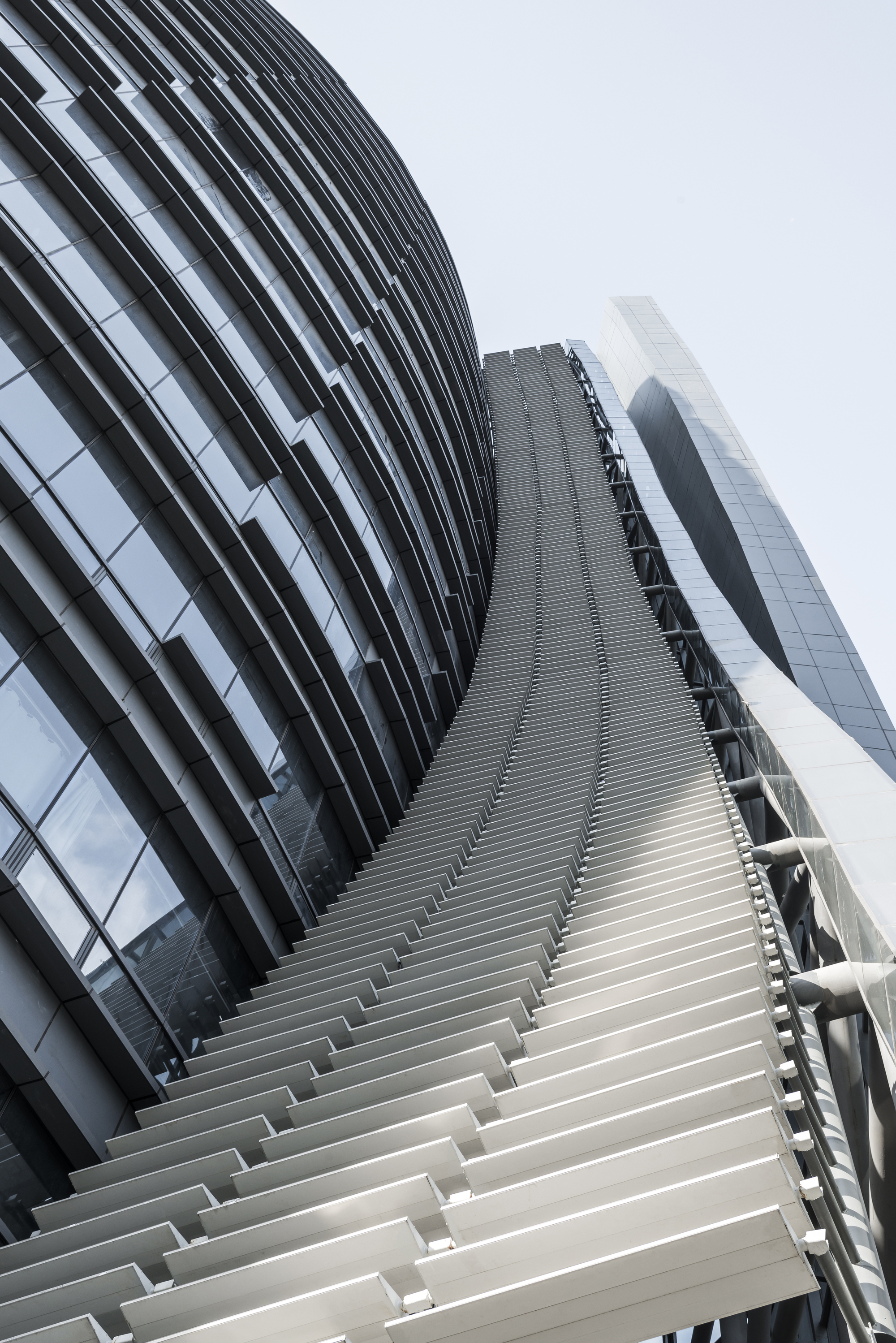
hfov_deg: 31.9
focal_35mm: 42
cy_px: 672
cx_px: 448
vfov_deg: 46.4
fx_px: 1567
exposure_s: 1/100
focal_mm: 42
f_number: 11
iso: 200
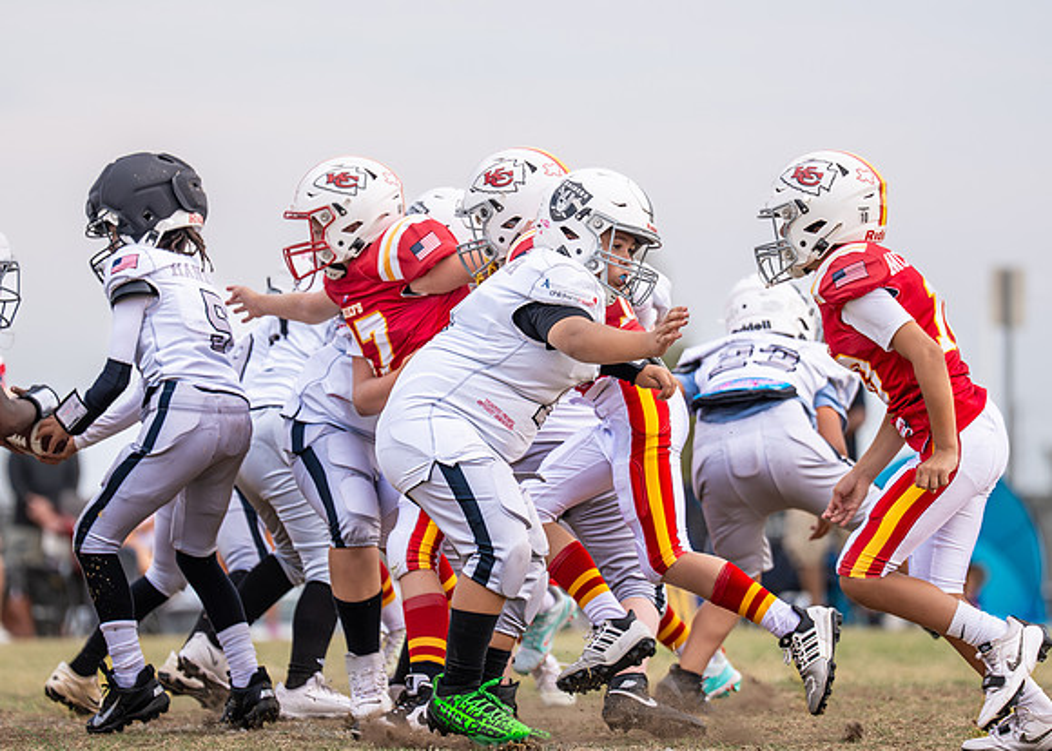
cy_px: 357
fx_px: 9866
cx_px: 497
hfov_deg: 6.1
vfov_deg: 4.4
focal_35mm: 330
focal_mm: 188
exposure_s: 1/1600
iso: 160
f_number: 2.8
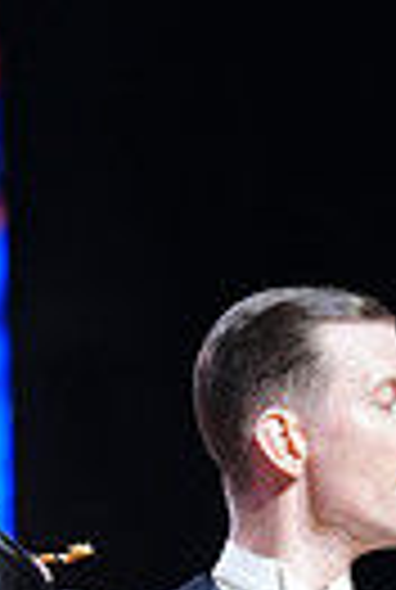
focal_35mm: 640
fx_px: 10504
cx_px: 223
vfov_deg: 3.2
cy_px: 1261
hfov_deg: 2.2
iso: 2000
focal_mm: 145
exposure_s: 1/500
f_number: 2.8
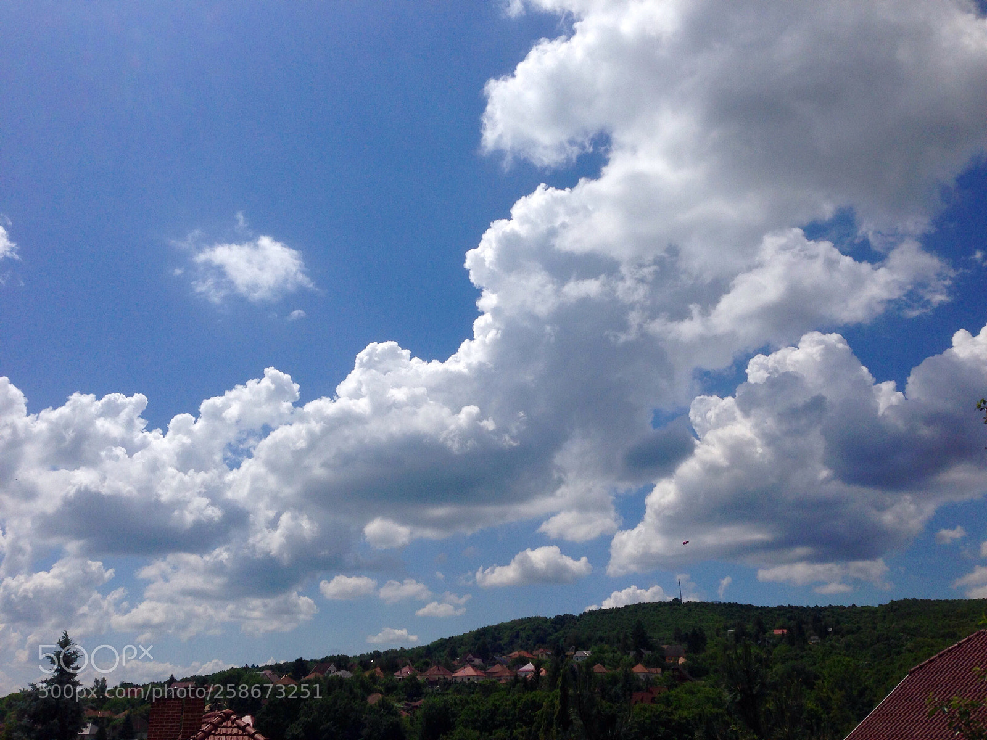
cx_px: 494
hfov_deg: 55.4
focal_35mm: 33
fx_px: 941
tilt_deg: +21.7
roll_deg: -1.1
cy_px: 370
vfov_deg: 42.9
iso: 50
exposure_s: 1/6803
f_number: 2.4
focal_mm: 4.12
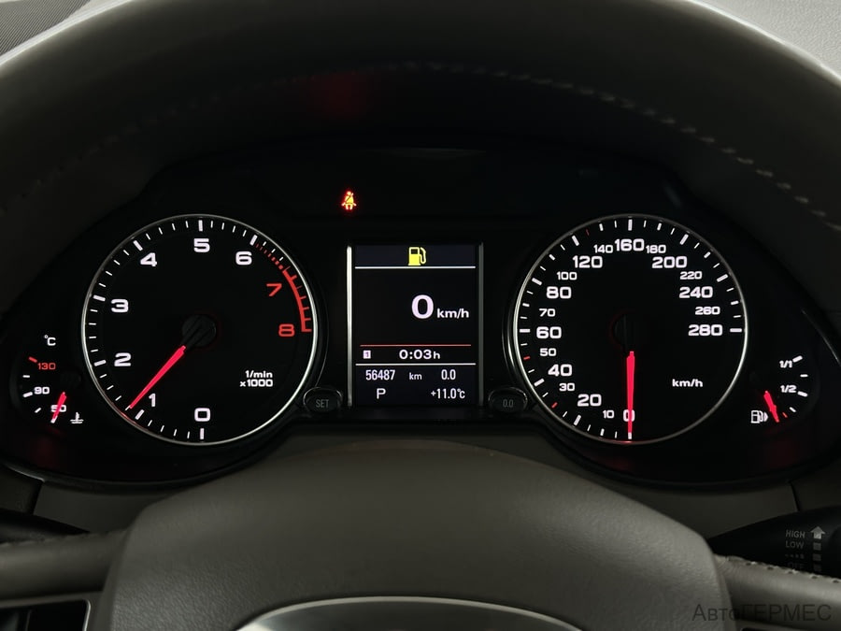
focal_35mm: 48
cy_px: 316
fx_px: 1166
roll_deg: -0.3
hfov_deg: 39.7
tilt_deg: -26.5
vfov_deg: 30.3
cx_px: 420
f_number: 1.78
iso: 200
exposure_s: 1/50
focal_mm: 6.86
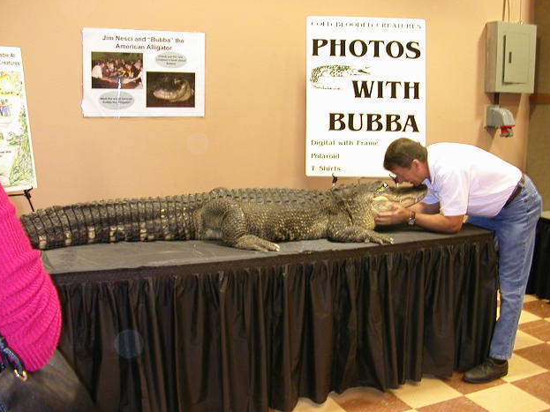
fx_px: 604
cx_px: 275
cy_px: 209
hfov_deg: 49.0
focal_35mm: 38
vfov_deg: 37.7
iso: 200
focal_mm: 5.6
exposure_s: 1/6.7
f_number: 2.7
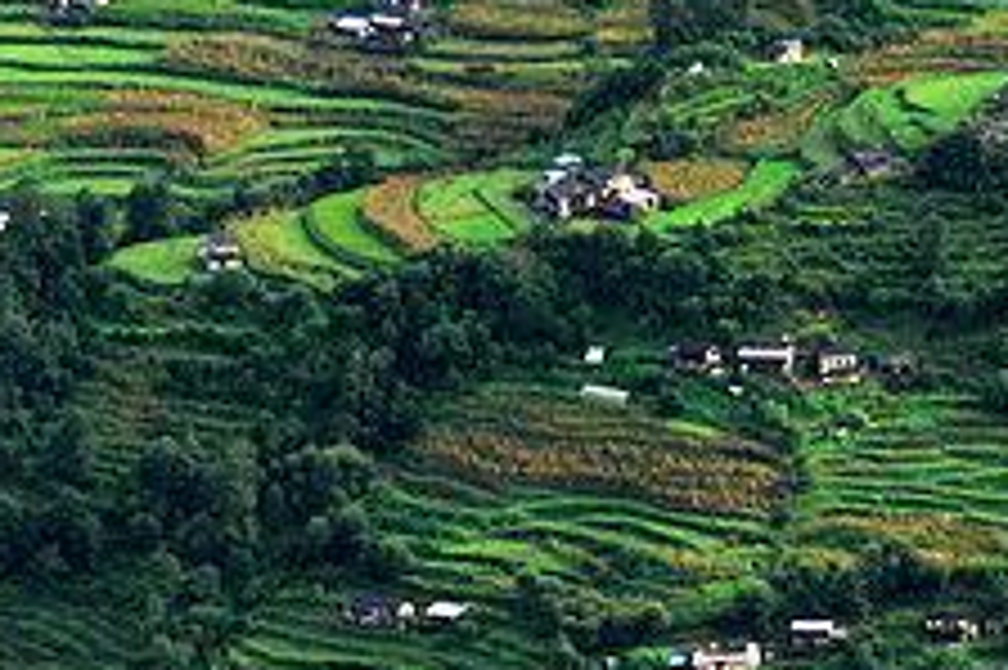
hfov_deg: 2.8
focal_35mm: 728
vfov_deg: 1.9
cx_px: 806
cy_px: -88
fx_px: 20356
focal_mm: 155
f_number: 5.6
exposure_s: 1/640
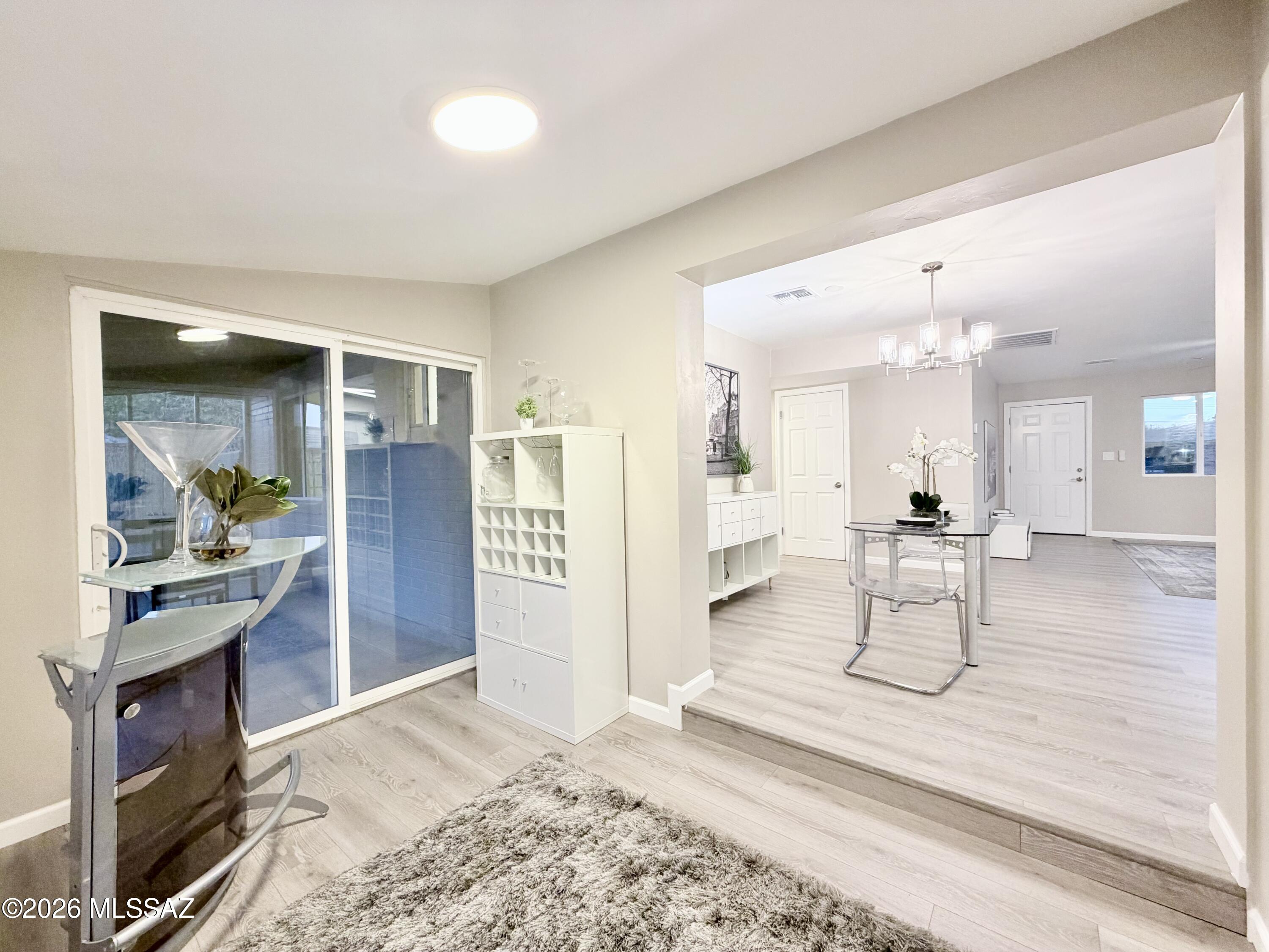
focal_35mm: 14
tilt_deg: -1.0
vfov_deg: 85.7
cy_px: 476
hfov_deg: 102.1
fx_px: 513
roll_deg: +1.1
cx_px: 634
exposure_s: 1/60
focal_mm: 2.22
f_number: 2.2
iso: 200
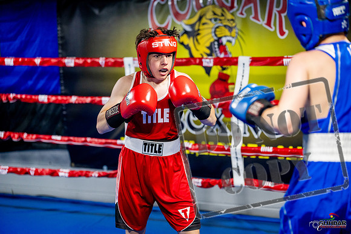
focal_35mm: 83
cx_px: 176
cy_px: 117
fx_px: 809
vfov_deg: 16.5
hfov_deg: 24.5
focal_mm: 83
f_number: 2
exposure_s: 1/1000
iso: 4000
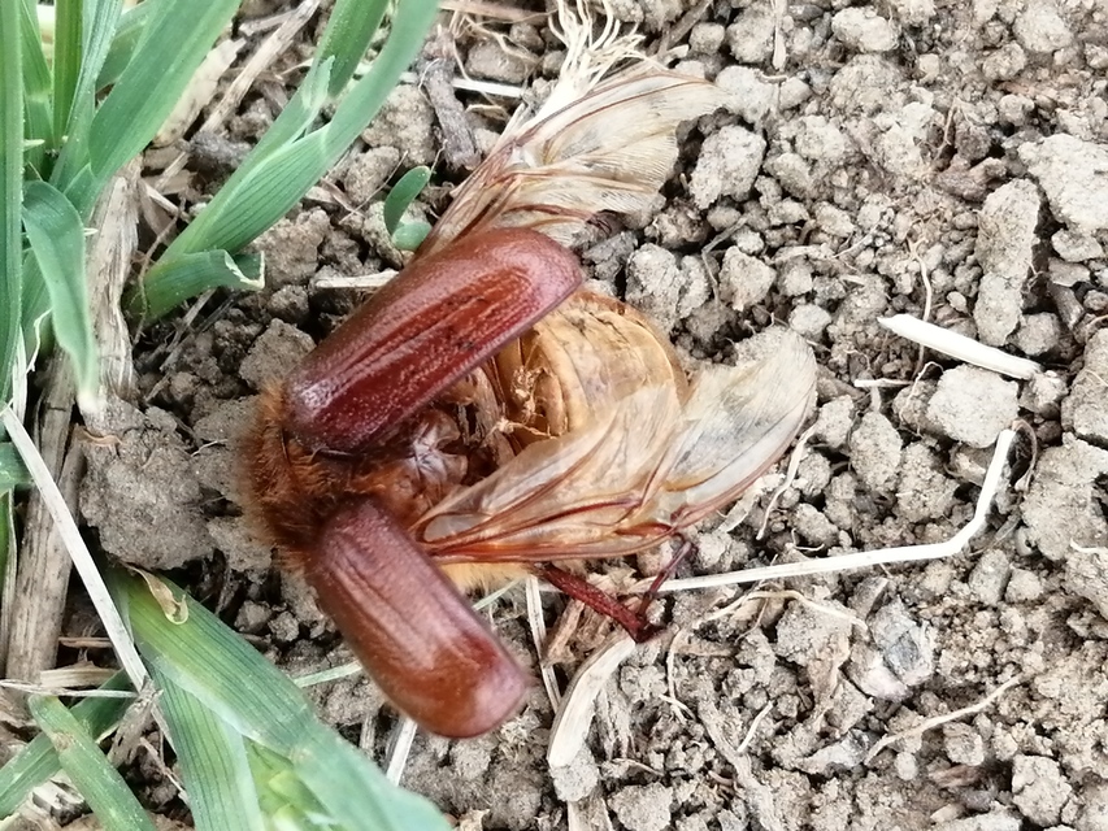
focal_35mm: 87
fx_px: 2785
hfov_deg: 22.5
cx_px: 554
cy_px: 416
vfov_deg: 17.0
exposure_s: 1/226
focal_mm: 3.46
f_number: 1.8
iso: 50
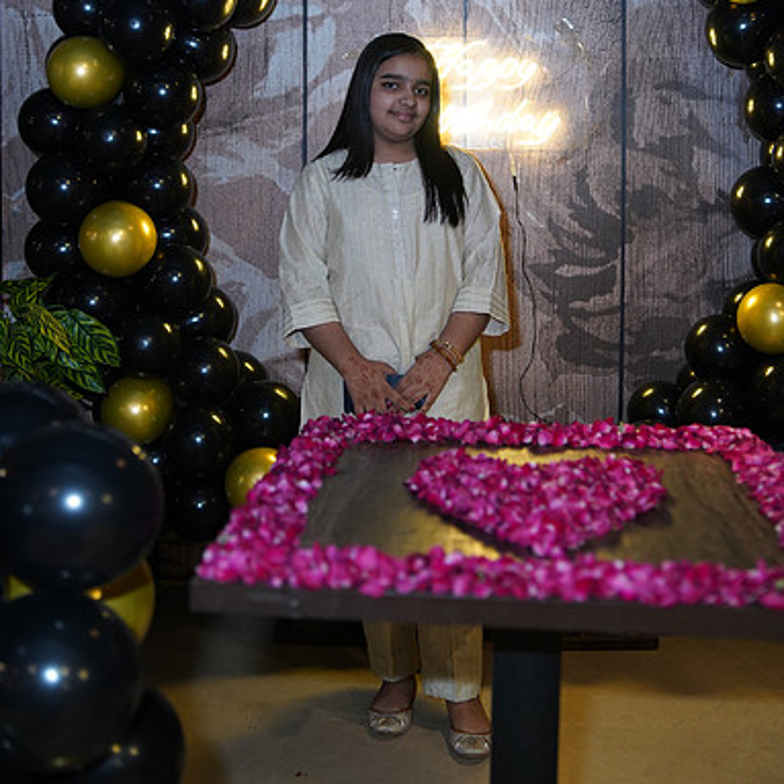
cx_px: 394
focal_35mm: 45
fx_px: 1153
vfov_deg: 36.8
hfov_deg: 37.6
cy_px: 211
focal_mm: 35
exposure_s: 1/200
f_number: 2.2
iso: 2000
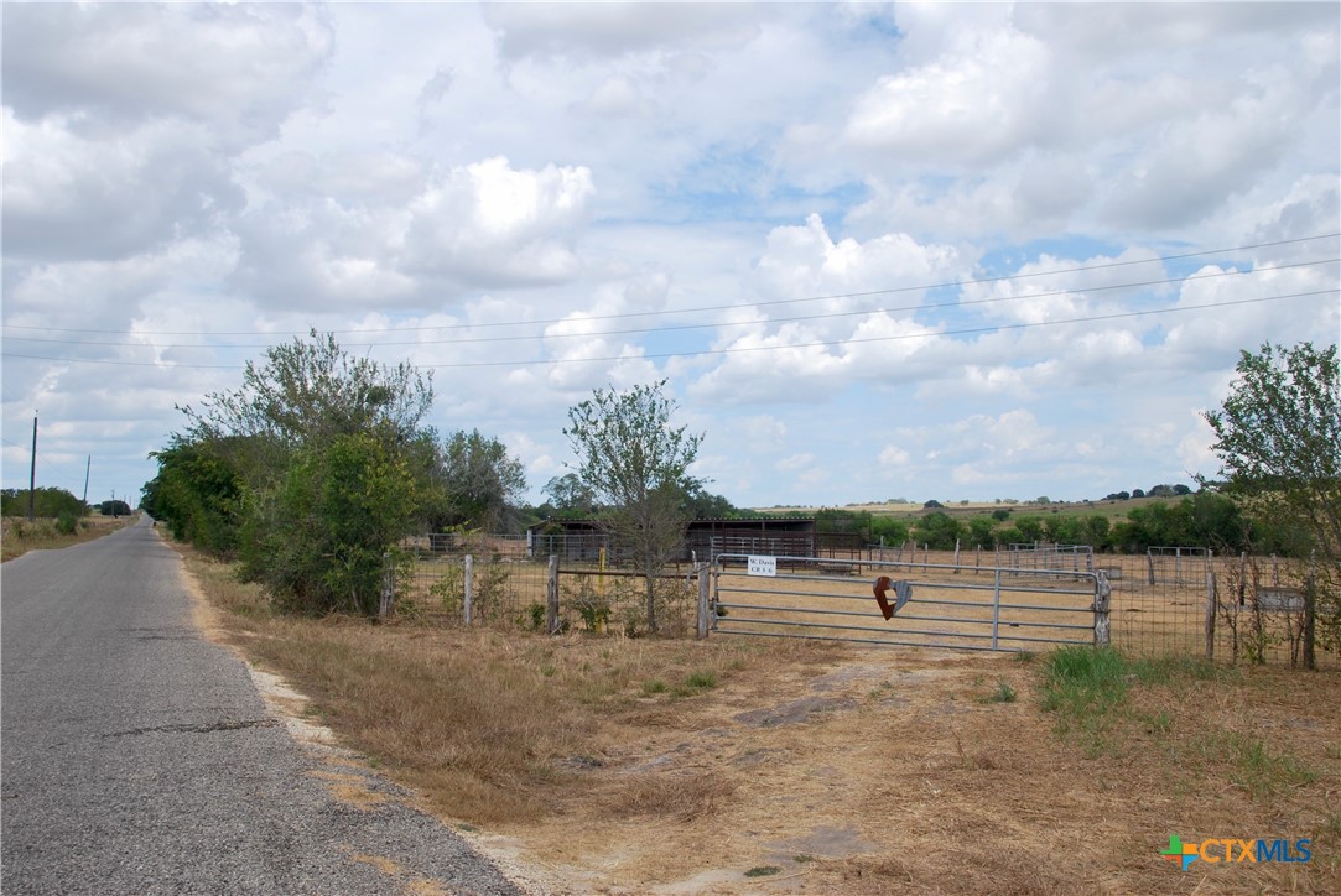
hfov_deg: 44.9
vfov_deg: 30.9
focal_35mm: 44
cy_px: 448
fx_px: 1622
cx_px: 670
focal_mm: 29
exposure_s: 1/250
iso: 100
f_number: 8
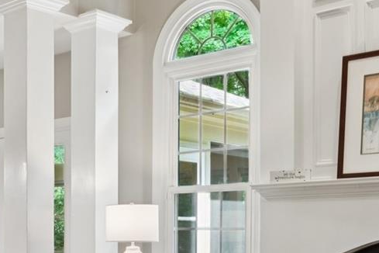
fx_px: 732
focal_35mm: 70
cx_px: 31
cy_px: 263
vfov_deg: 19.0
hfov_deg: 27.9
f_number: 13
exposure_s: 1.6
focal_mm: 16.6
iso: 100
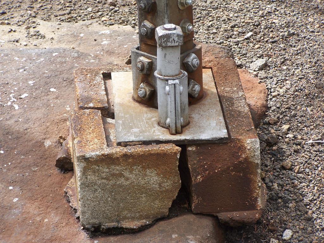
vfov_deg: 9.3
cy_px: 122
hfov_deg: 12.4
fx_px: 1488
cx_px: 162
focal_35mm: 159
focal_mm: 26.4
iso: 80
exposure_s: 1/200
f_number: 3.2
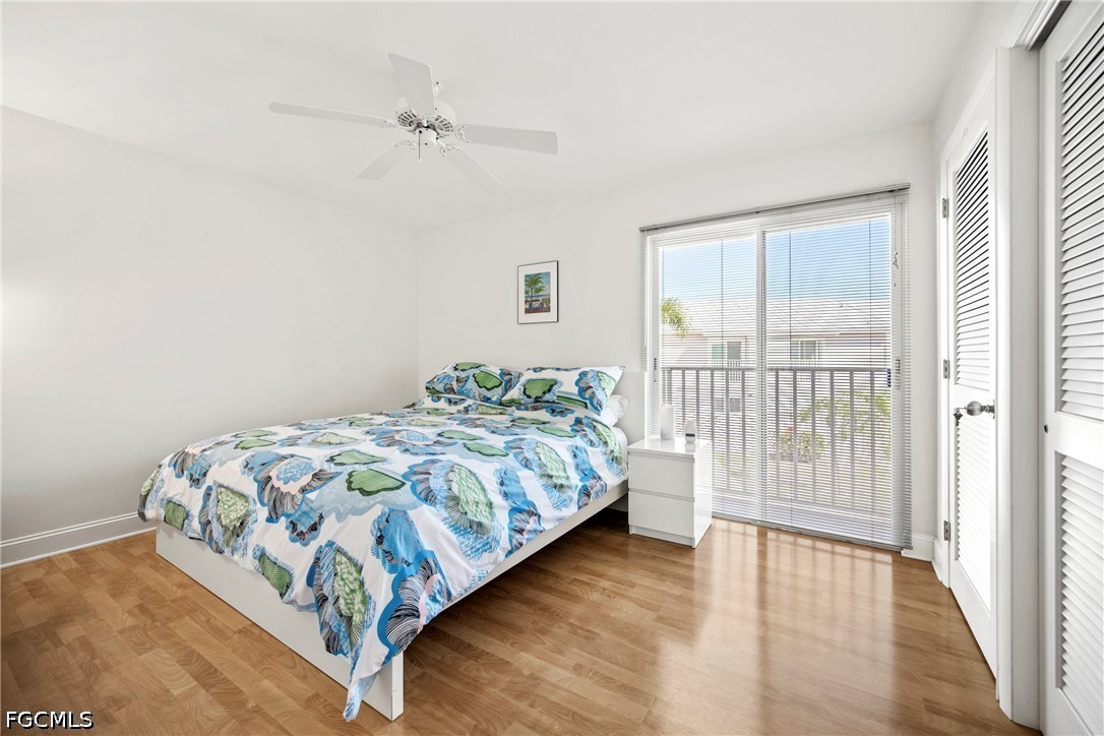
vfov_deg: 81.2
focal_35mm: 14
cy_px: 368
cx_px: 552
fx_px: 429
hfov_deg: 104.3
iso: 100
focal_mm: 14
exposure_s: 1/20
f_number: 4
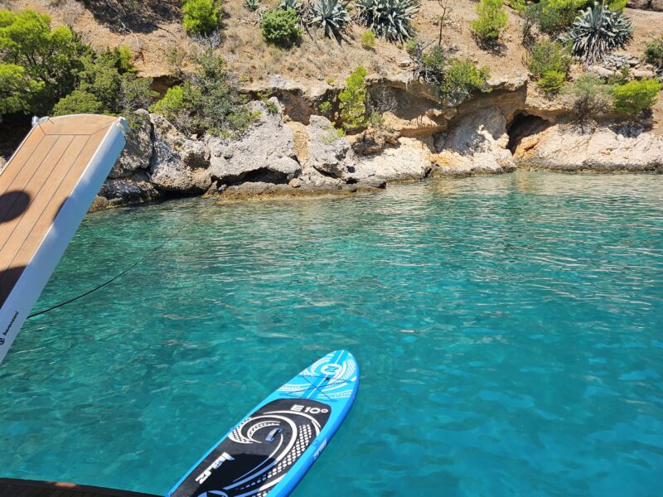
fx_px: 441
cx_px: 332
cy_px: 248
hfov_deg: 73.9
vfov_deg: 58.9
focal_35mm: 23
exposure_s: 1/1449
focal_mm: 5.4
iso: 25
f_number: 1.8
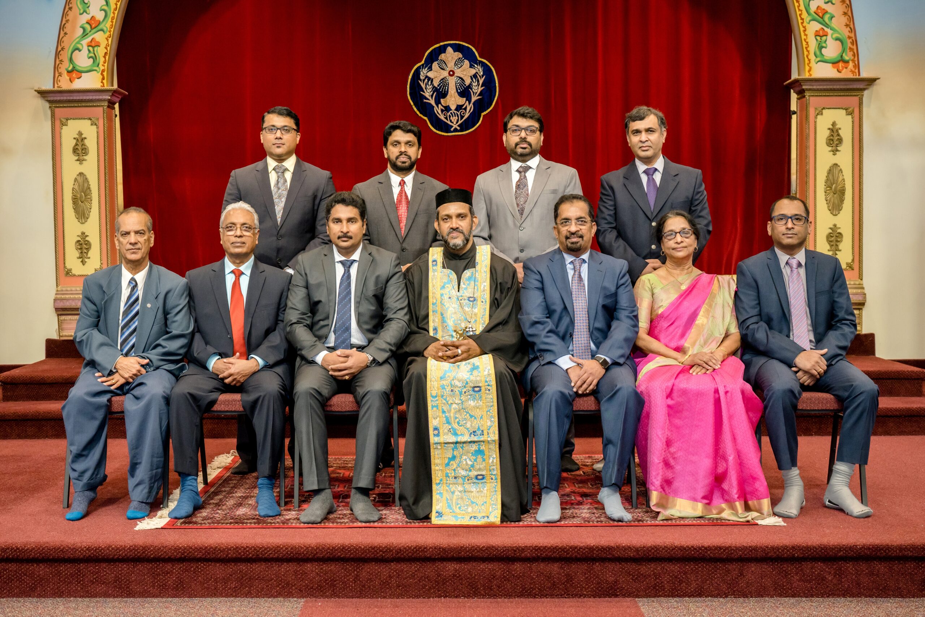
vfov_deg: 32.6
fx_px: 1053
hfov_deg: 47.4
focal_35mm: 41
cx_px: 462
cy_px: 308
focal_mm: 41
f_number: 4.5
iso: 3200
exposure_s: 1/200
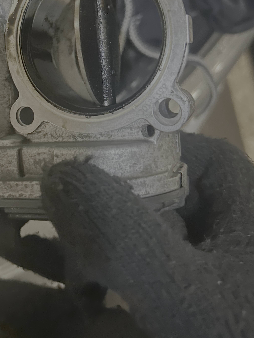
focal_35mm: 39
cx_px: 87
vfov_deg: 46.9
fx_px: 382
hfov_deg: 36.5
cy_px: 106
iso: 800
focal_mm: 5.7
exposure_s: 1/20
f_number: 1.5
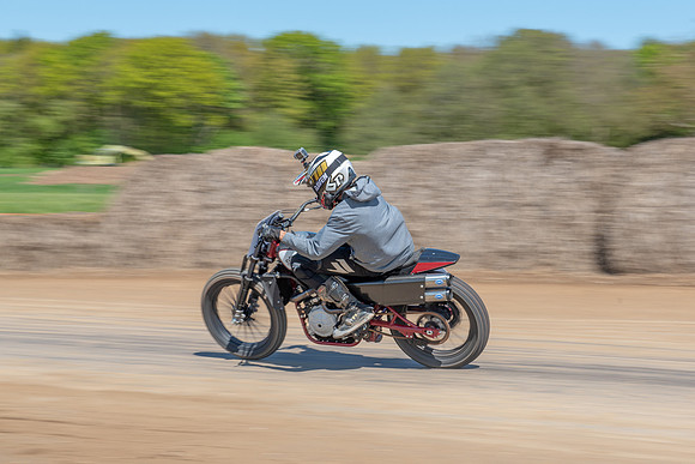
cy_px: 262
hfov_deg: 25.7
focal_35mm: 79
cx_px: 392
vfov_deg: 17.3
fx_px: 1525
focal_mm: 70
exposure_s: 1/160
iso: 100
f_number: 8
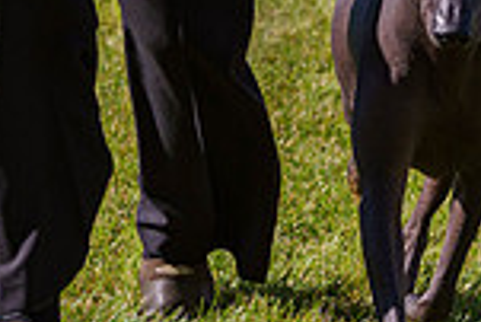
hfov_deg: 5.2
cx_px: 341
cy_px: -266
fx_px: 5296
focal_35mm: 396
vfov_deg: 3.5
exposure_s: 1/1250
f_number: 4
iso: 250
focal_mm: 103
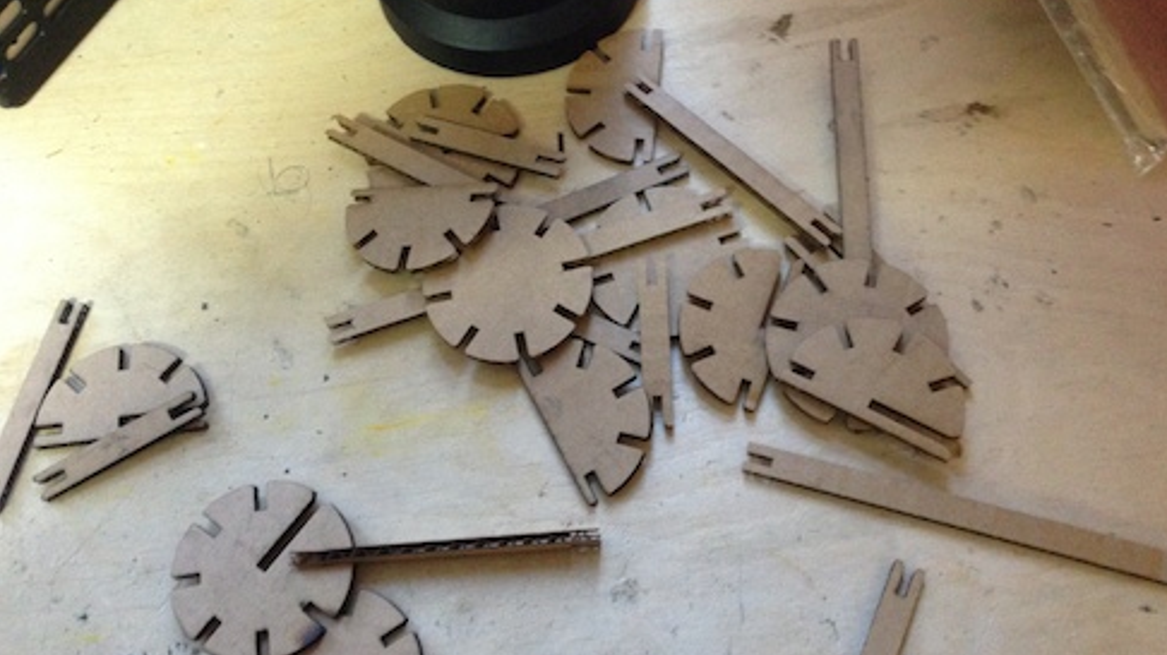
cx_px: 598
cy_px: 375
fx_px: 1145
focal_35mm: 37
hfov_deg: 54.0
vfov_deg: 31.9
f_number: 2.4
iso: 320
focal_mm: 4.12
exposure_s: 1/20
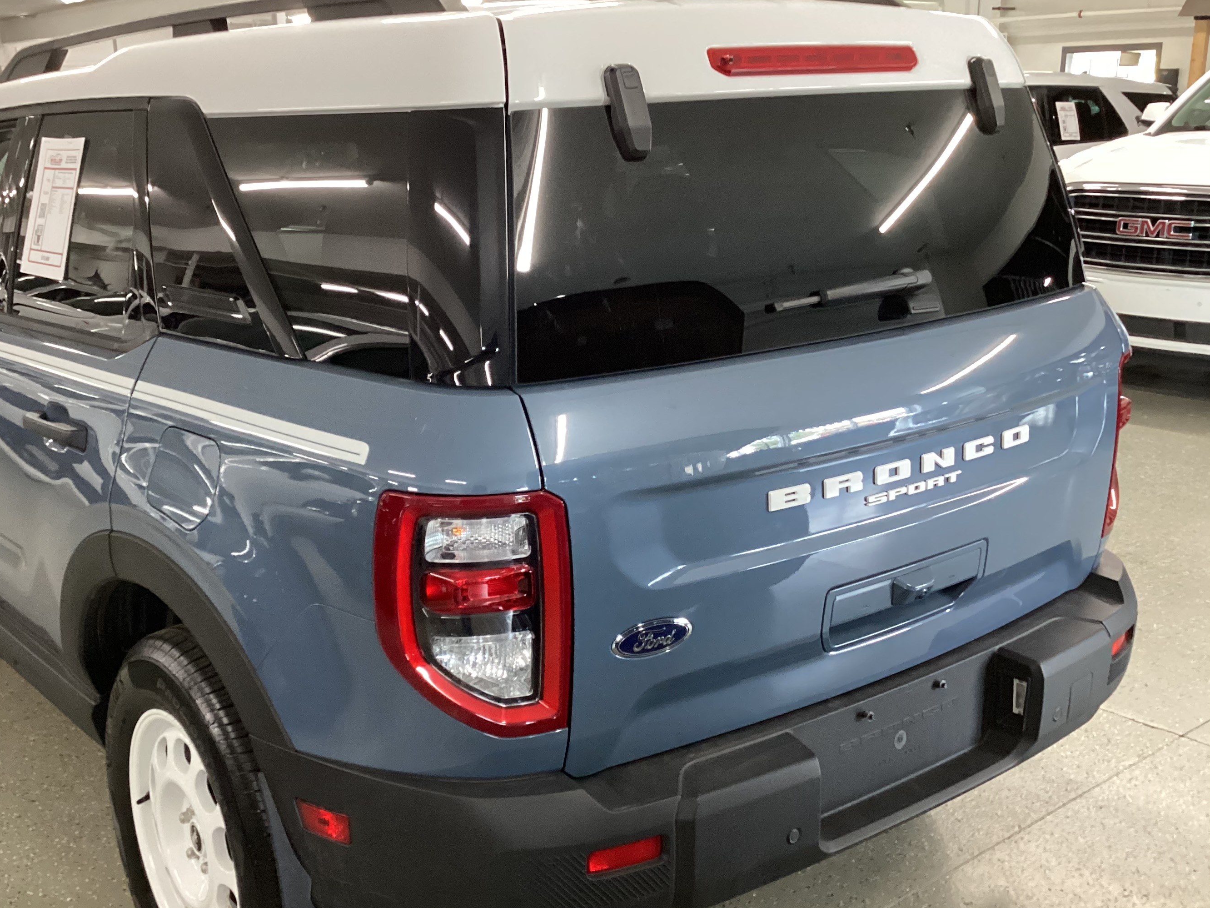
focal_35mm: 38
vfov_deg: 37.7
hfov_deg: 48.6
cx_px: 475
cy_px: 503
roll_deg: +0.2
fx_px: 1328
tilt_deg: -18.3
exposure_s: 1/50
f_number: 2.4
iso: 320
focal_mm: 3.3
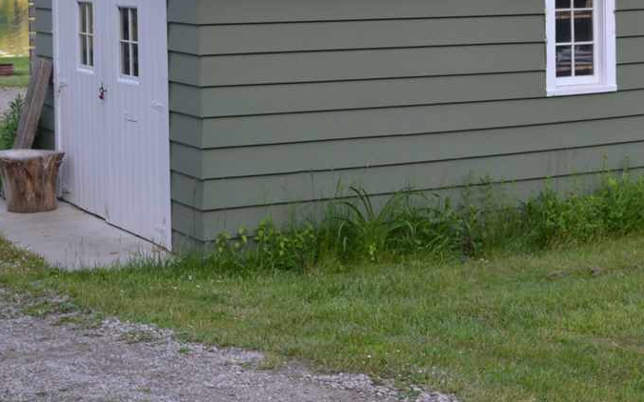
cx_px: 425
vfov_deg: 15.4
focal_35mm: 84
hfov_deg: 24.5
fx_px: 1473
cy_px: 48
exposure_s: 1/125
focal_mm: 29
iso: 280
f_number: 5.6
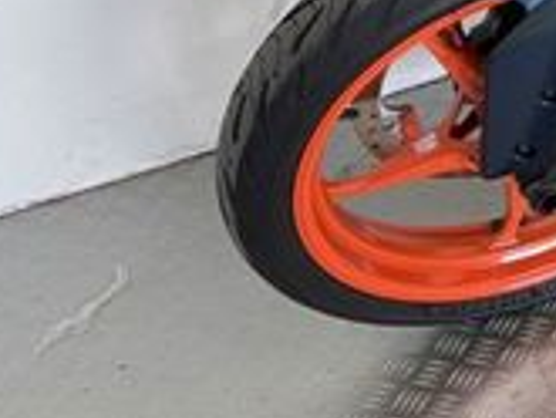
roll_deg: +1.5
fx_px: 1623
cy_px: -314
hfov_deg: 16.3
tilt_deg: -24.0
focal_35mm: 101
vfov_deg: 13.3
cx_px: 1001
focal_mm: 5.96
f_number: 1.6
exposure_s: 1/100
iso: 64
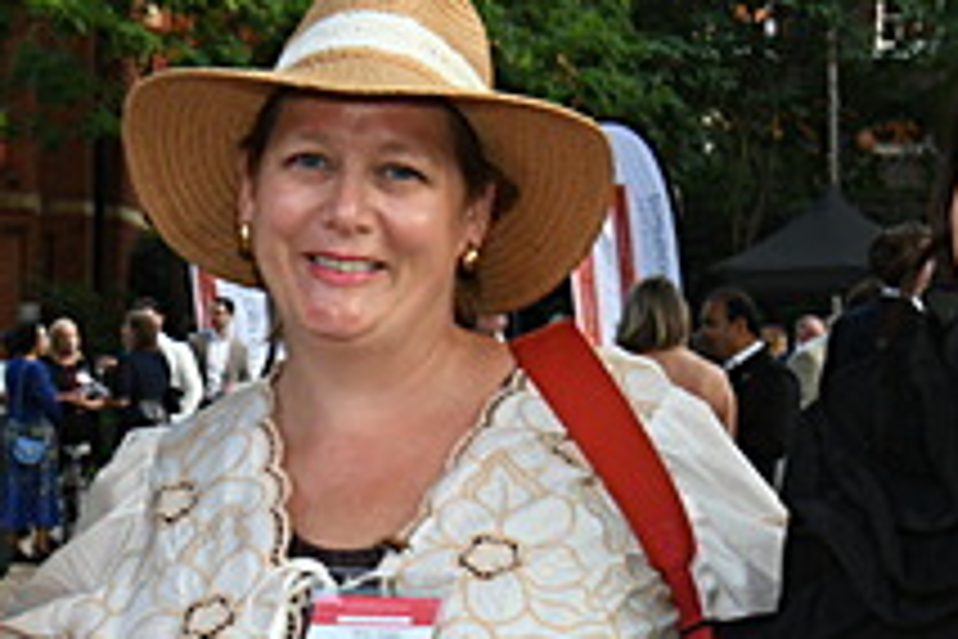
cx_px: 108
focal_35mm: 128
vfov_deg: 10.5
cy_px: 772
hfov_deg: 15.8
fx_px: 3406
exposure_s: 1/40
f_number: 8
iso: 400
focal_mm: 34
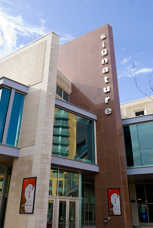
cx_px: 76
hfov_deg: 43.8
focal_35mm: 30
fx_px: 190
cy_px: 114
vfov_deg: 61.8
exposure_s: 1/90
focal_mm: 20
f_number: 5.6
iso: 100
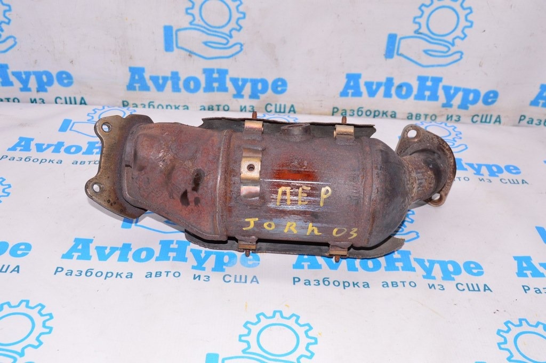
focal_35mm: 39
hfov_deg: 49.6
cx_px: 273
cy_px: 182
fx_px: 591
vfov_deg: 34.2
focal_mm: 26
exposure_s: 1/160
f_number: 8
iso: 1600
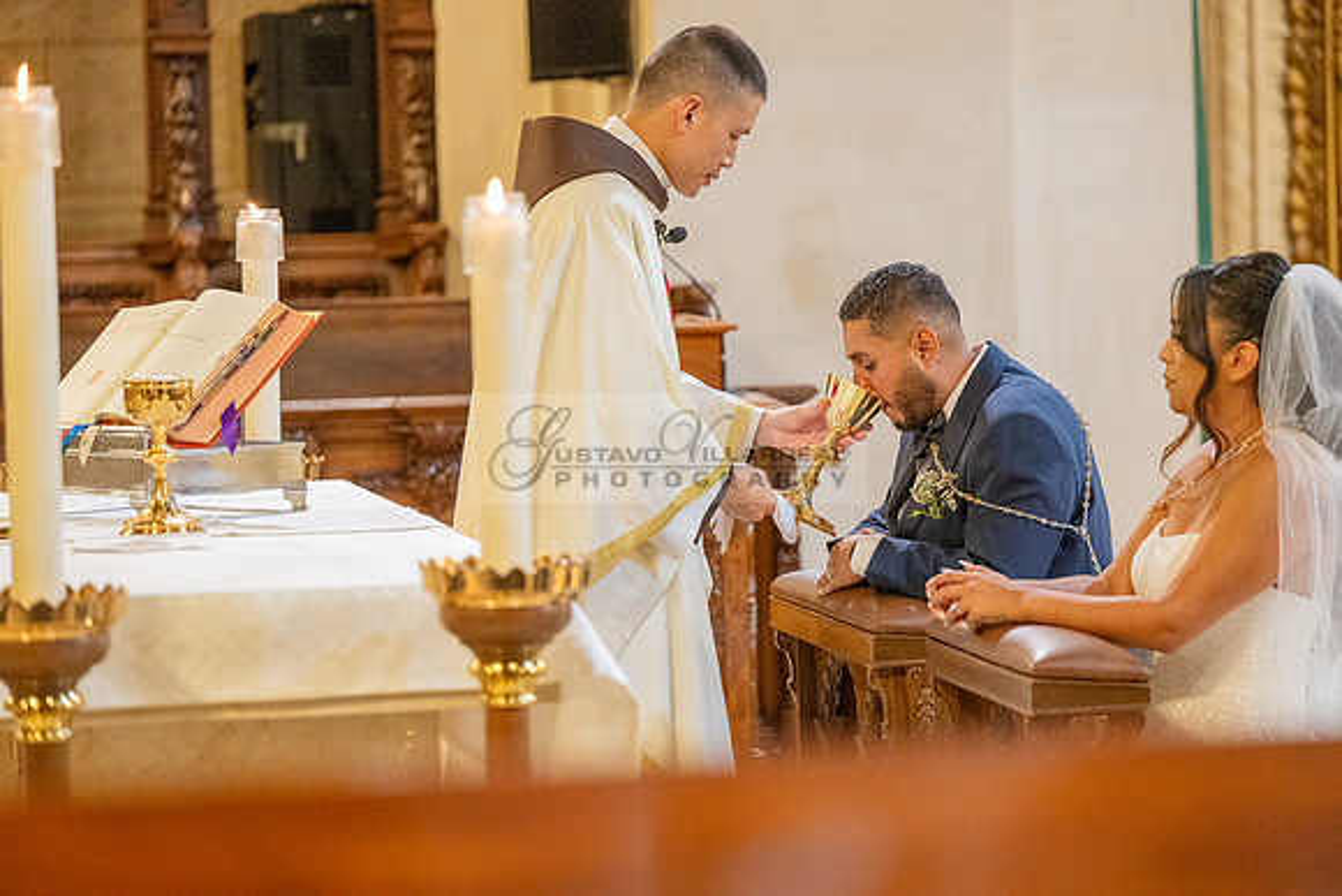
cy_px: 448
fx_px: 4288
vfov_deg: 11.9
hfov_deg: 17.8
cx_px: 671
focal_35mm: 115
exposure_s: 1/200
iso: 2000
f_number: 2.8
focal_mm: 115
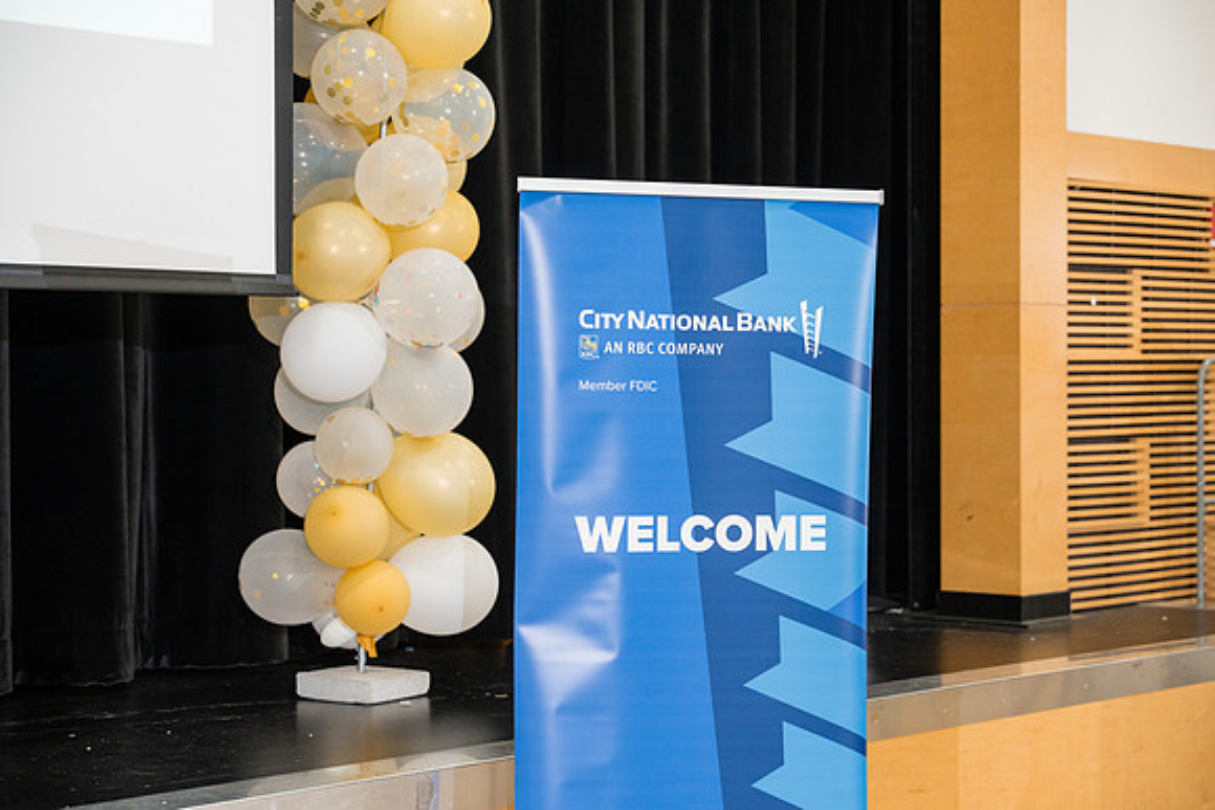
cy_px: 389
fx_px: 2457
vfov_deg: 18.7
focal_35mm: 73
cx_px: 608
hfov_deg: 27.8
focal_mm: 70
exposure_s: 1/250
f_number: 2.8
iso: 1600
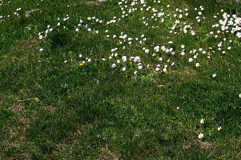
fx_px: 479
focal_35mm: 72
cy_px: -83
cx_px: 161
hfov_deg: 28.1
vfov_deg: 17.1
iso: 400
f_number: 14
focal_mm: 15
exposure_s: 1/400
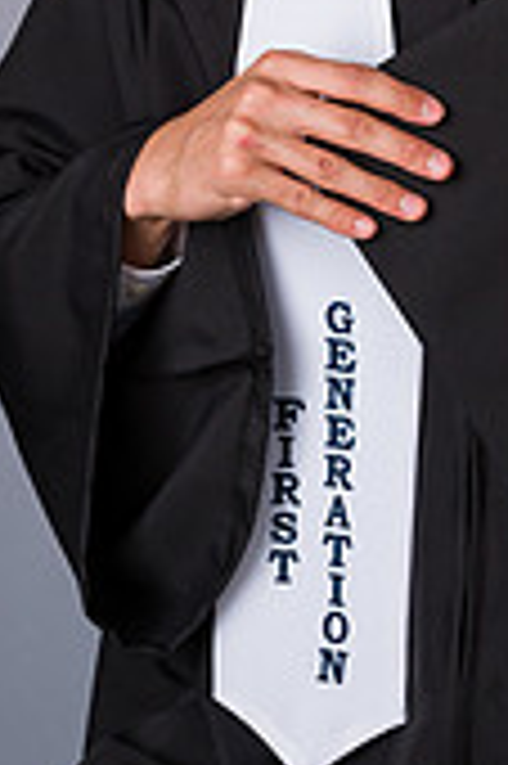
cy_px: -63
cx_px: 488
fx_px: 5048
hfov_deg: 5.7
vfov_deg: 8.6
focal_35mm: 238
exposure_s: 1/200
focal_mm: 90
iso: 800
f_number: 8
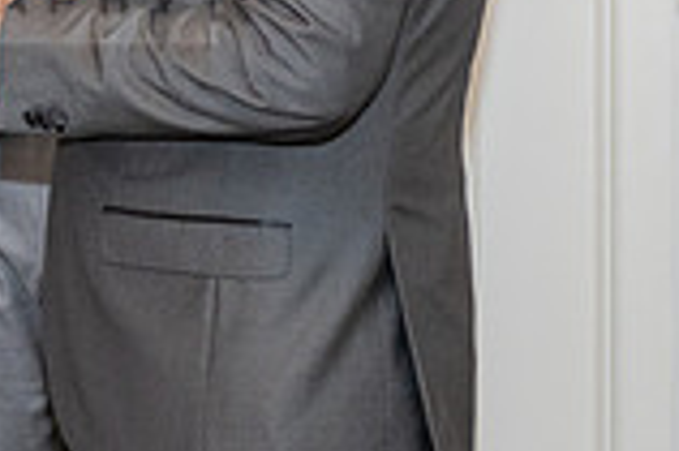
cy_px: -58
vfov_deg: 5.1
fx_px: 5049
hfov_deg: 7.6
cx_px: -147
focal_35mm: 268
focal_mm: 70
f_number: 3.5
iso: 1250
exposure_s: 1/200
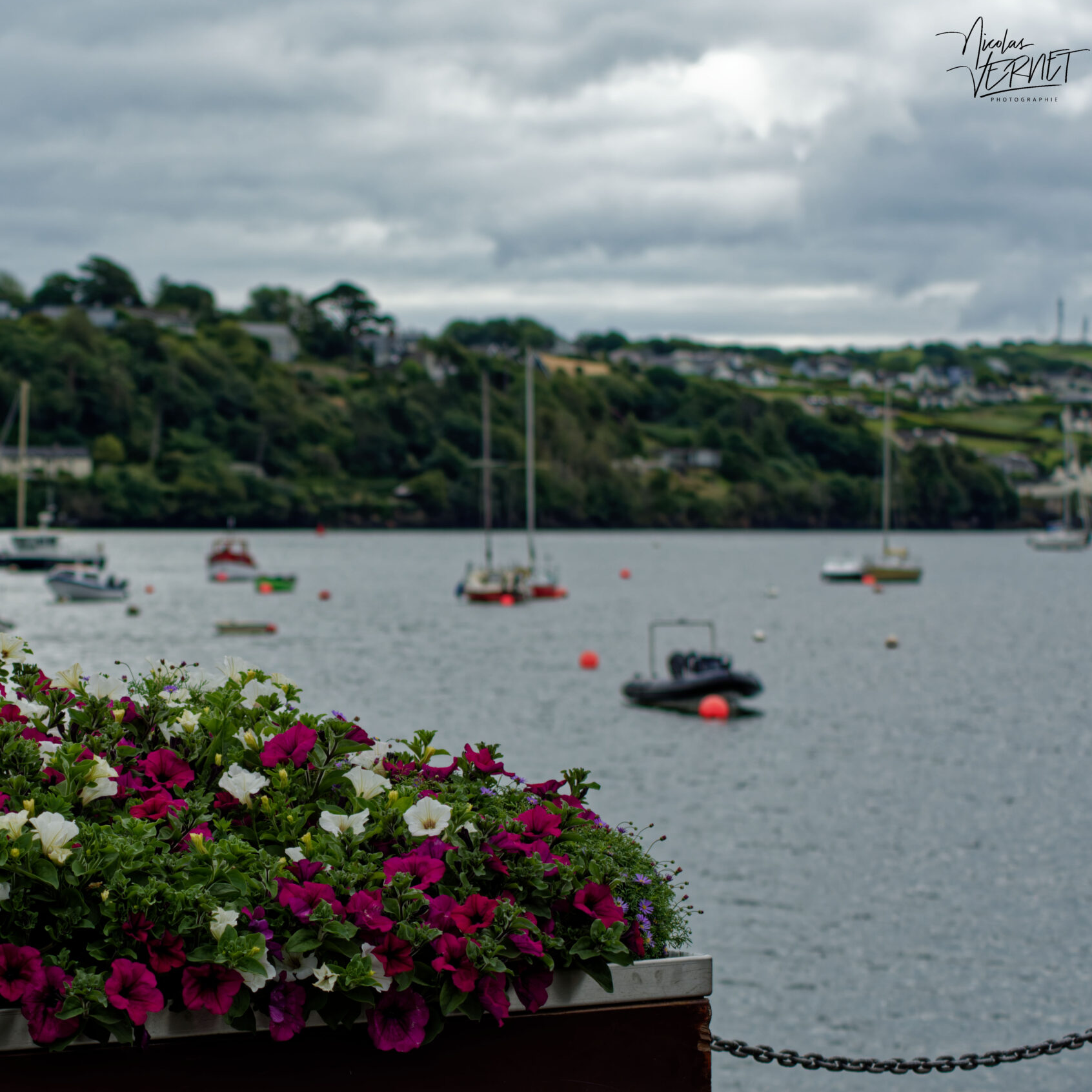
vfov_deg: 12.9
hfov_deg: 12.9
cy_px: 542
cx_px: 284
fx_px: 4818
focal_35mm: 135
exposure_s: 1/1000
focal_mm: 70
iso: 450
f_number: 8
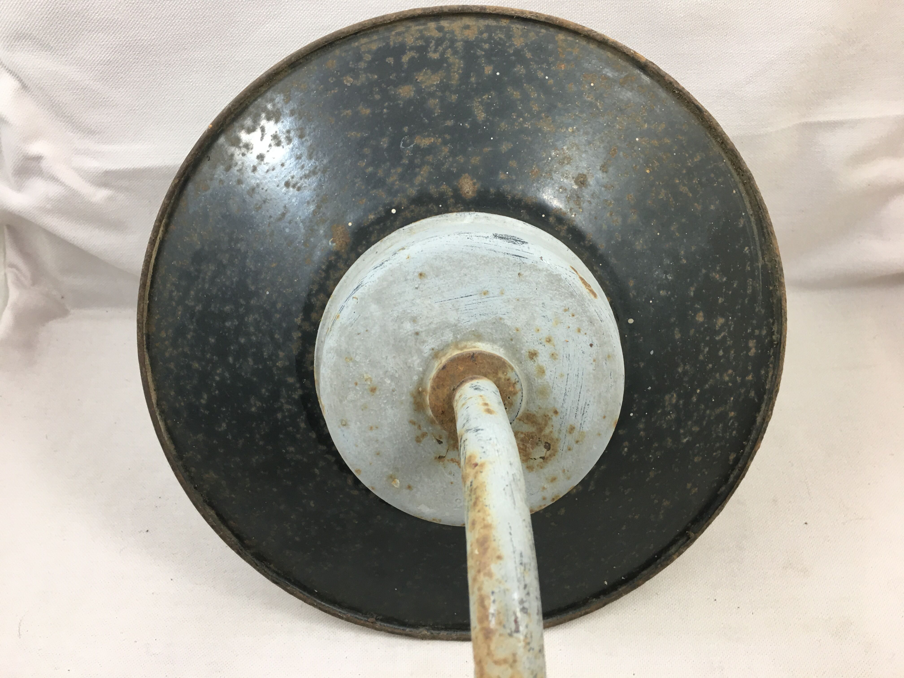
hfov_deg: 61.7
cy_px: 339
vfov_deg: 48.2
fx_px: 757
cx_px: 452
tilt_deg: -48.9
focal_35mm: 29
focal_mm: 4.15
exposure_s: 1/17
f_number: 2.2
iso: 32
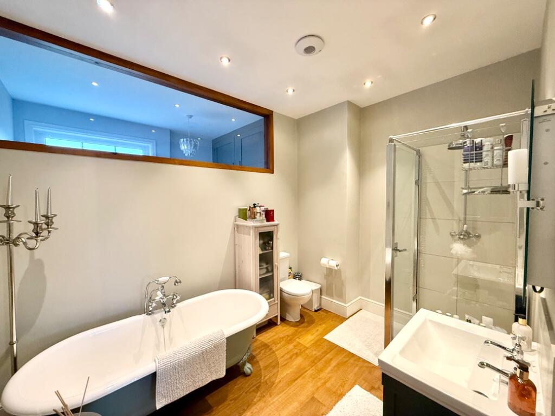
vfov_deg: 85.7
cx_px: 278
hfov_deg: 102.1
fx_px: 224
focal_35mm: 14
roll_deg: +0.6
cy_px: 208
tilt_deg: -1.7
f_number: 2.2
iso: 320
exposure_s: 1/50
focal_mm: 2.22
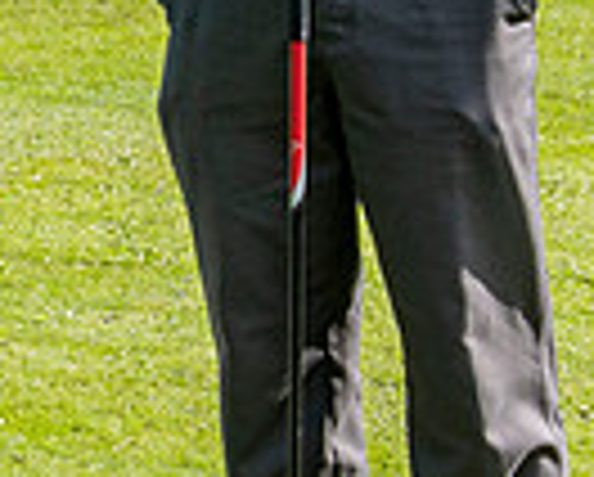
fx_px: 5828
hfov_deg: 5.8
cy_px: -90
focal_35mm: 331
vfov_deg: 4.7
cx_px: -240
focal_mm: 42
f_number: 8
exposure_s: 1/100
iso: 320
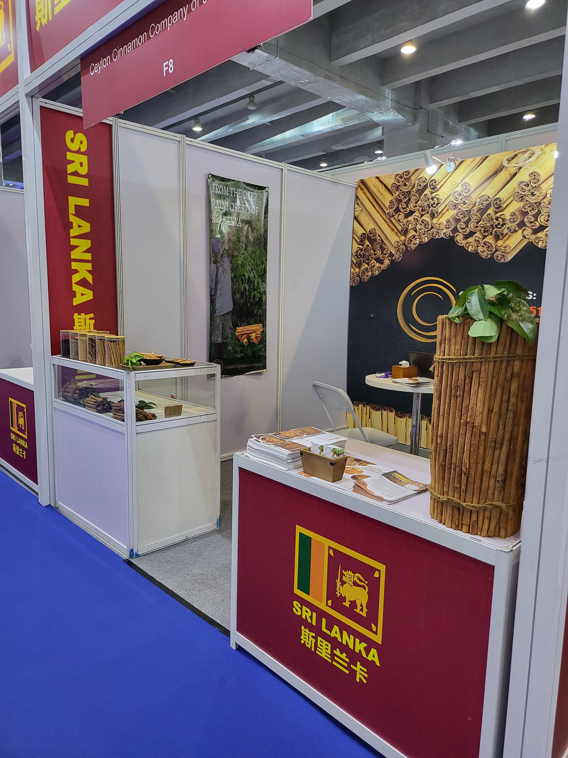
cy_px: 379
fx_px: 525
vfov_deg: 71.6
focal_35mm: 24
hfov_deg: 56.8
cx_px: 284
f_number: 1.8
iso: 320
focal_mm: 5
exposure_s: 1/100
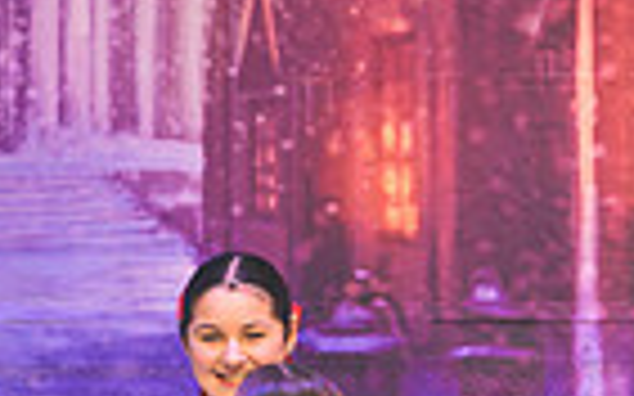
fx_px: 19102
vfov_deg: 1.2
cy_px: 981
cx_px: 635
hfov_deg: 1.9
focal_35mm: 1106
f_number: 4
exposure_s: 1/125
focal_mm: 200
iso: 450
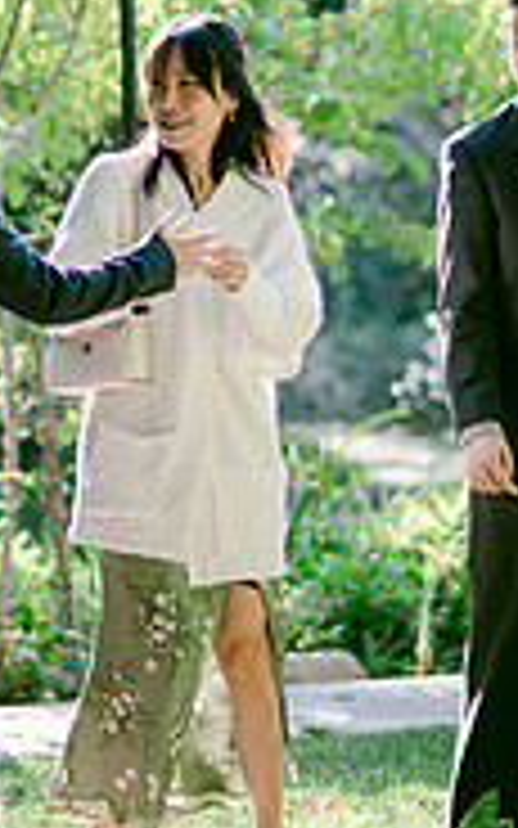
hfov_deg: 6.2
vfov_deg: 9.9
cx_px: 236
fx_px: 4789
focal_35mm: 212
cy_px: 126
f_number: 2
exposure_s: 1/640
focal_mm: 85
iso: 140
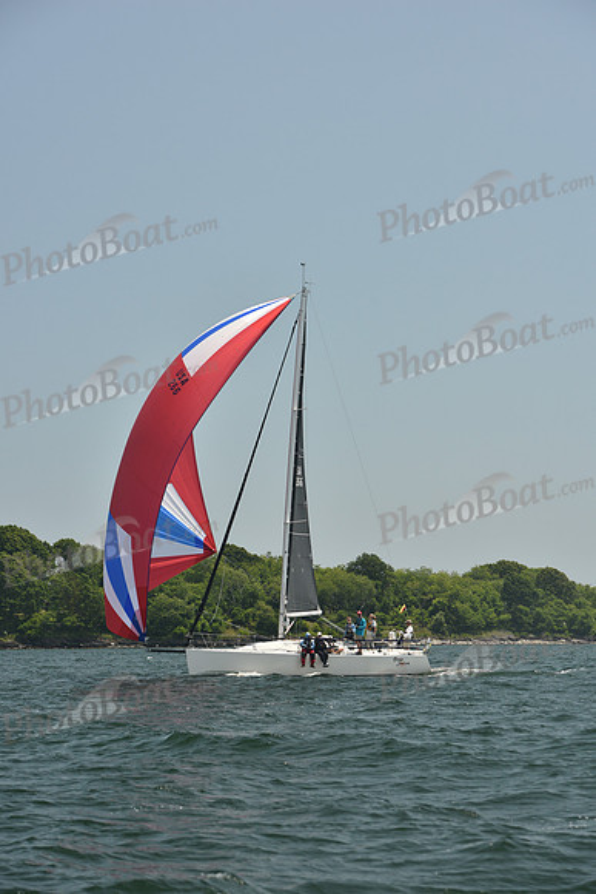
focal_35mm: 95
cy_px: 447
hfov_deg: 14.4
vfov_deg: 21.5
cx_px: 298
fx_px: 2358
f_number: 5.6
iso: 250
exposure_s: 1/640
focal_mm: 95
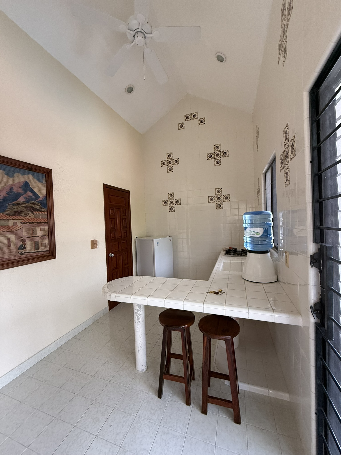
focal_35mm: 14
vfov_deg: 102.1
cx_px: 170
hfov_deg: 85.7
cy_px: 228
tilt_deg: -0.5
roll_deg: +1.4
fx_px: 184
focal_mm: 2.22
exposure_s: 1/99
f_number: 2.2
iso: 250
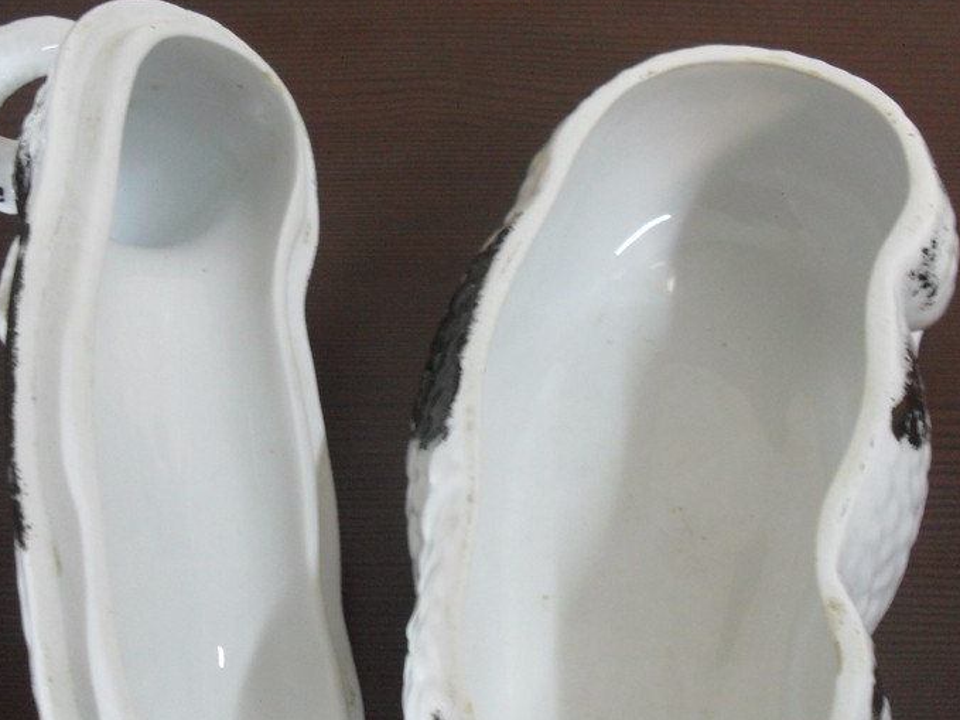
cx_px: 450
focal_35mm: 55
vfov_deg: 26.4
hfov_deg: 34.9
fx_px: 1525
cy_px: 485
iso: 200
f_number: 3.2
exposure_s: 1/10
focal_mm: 6.3
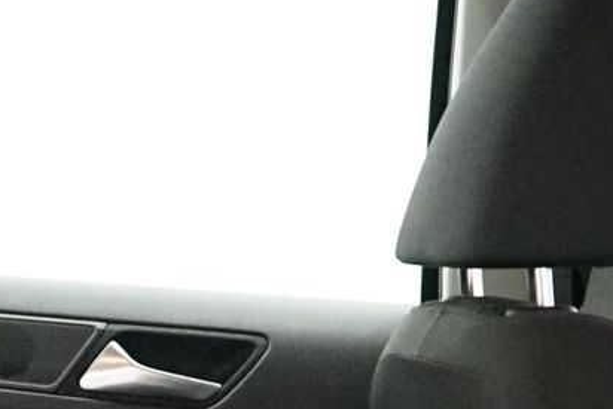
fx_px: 2896
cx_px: -83
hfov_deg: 11.9
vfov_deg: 7.7
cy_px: 875
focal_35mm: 170
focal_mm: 28
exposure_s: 1/160
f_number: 3.5
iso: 5000
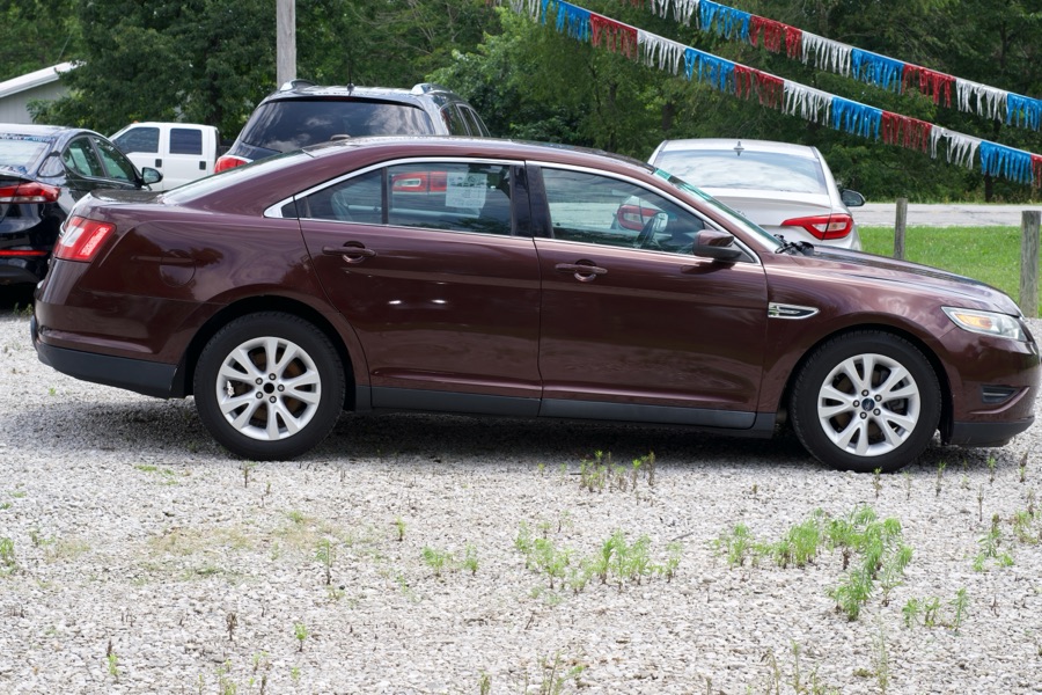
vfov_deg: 18.2
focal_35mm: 75
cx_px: 521
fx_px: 2171
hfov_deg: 27.0
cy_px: 348
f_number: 6.3
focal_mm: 50
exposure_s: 1/160
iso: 100
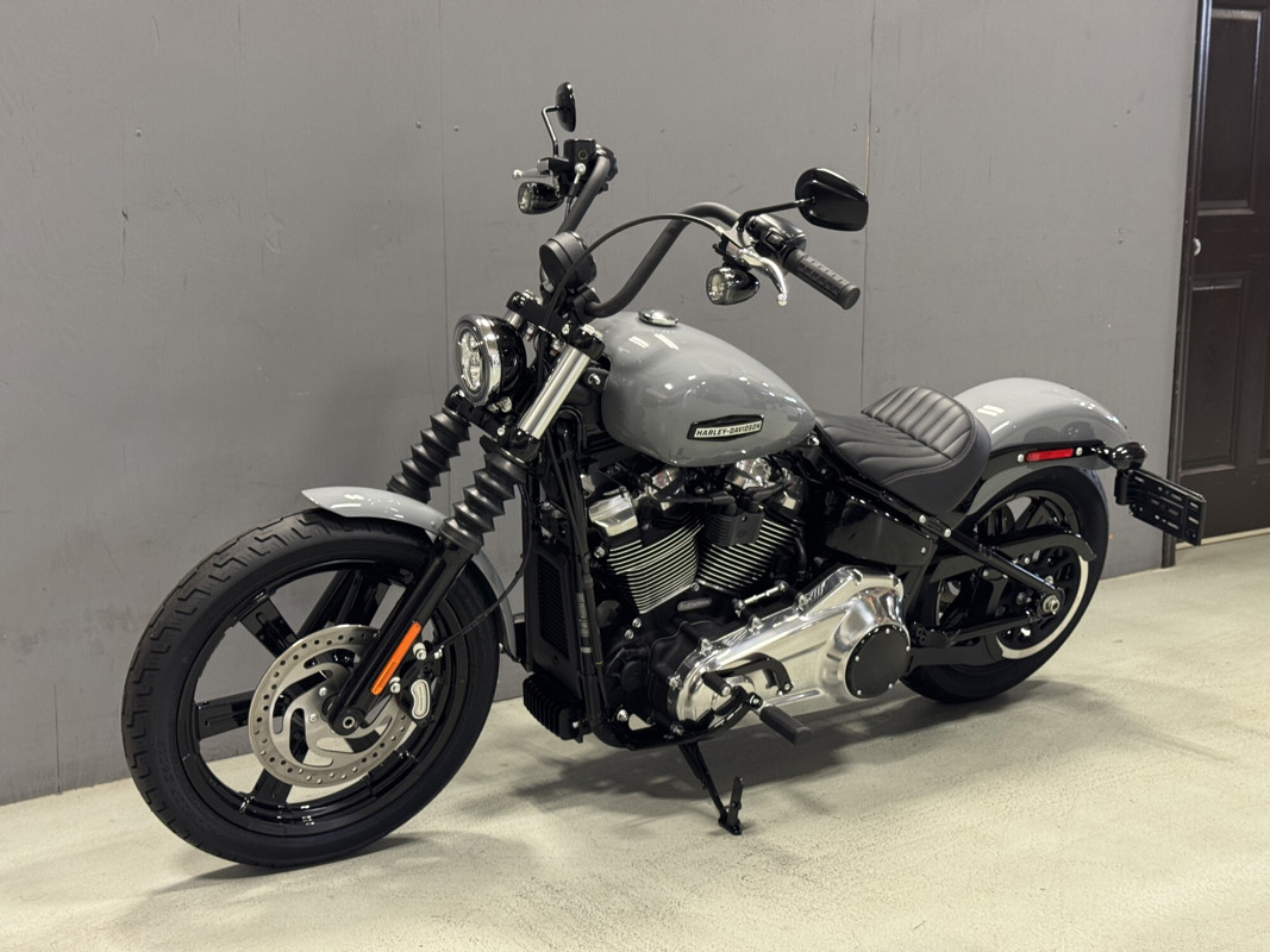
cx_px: 635
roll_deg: -0.2
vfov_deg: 30.3
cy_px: 476
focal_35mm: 48
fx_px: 1761
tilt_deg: -10.5
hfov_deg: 39.7
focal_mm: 6.76
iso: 250
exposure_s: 1/60
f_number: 1.78
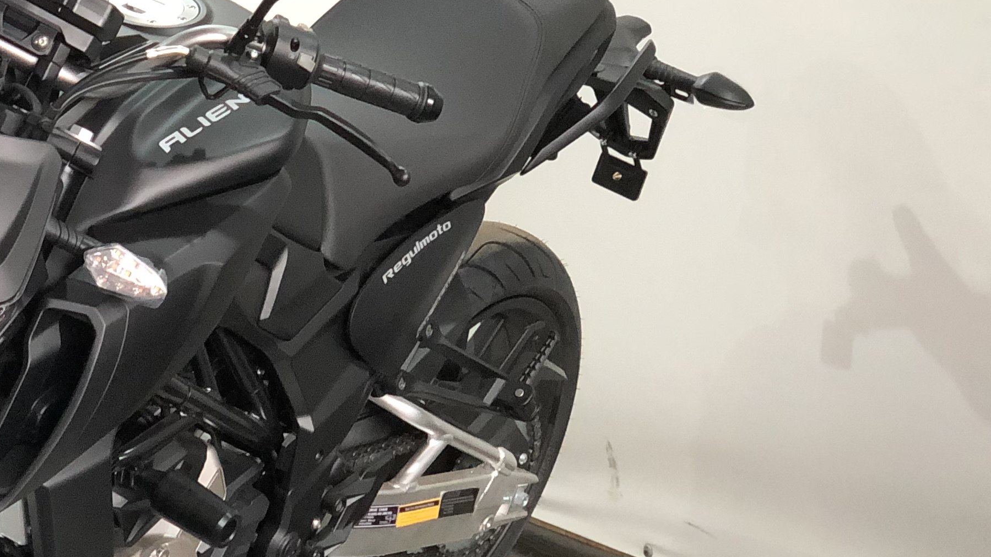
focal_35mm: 127
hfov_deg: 16.5
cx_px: -31
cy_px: 342
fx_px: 3337
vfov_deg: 9.5
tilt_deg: -12.9
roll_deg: +3.1
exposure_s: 1/50
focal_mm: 6
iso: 100
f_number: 2.4
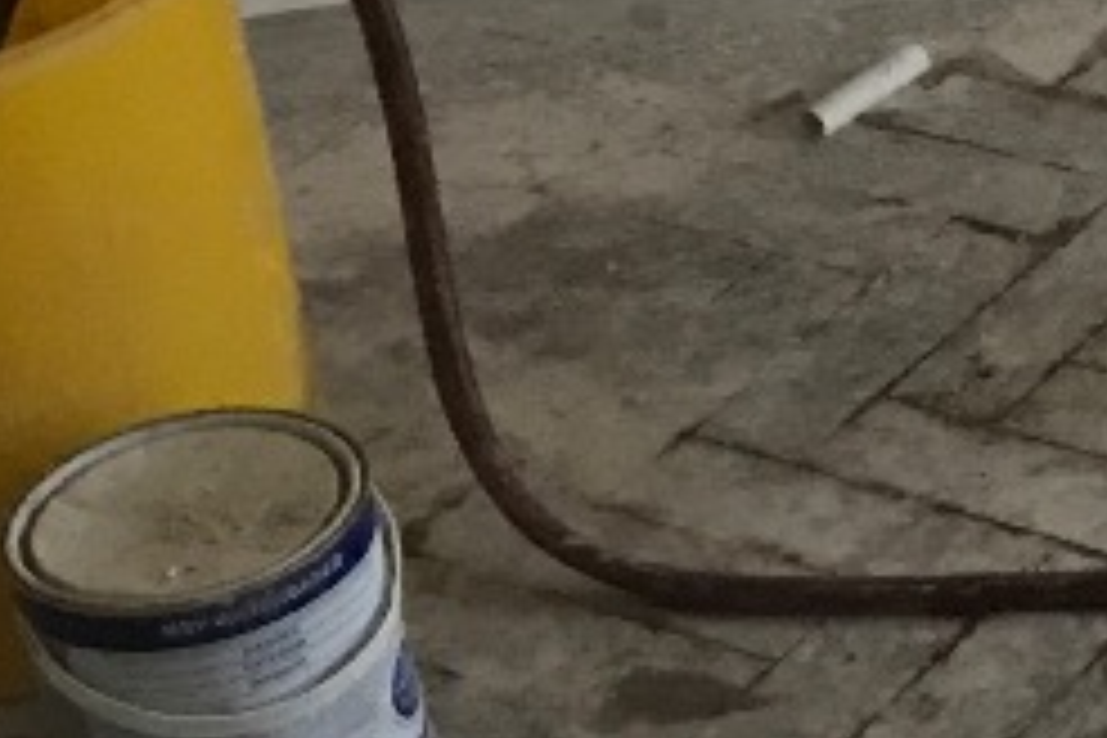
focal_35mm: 142
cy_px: 320
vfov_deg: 9.7
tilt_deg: -32.2
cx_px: 2169
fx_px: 4366
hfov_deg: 12.7
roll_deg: +0.1
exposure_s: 1/14
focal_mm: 3.99
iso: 100
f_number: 1.8
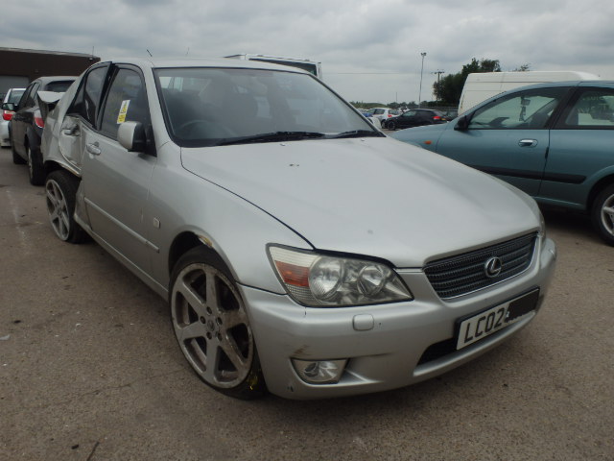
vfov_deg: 49.7
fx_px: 497
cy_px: 230
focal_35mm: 28
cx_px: 307
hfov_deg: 63.4
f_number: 3.9
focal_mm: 5
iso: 125
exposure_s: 1/1000
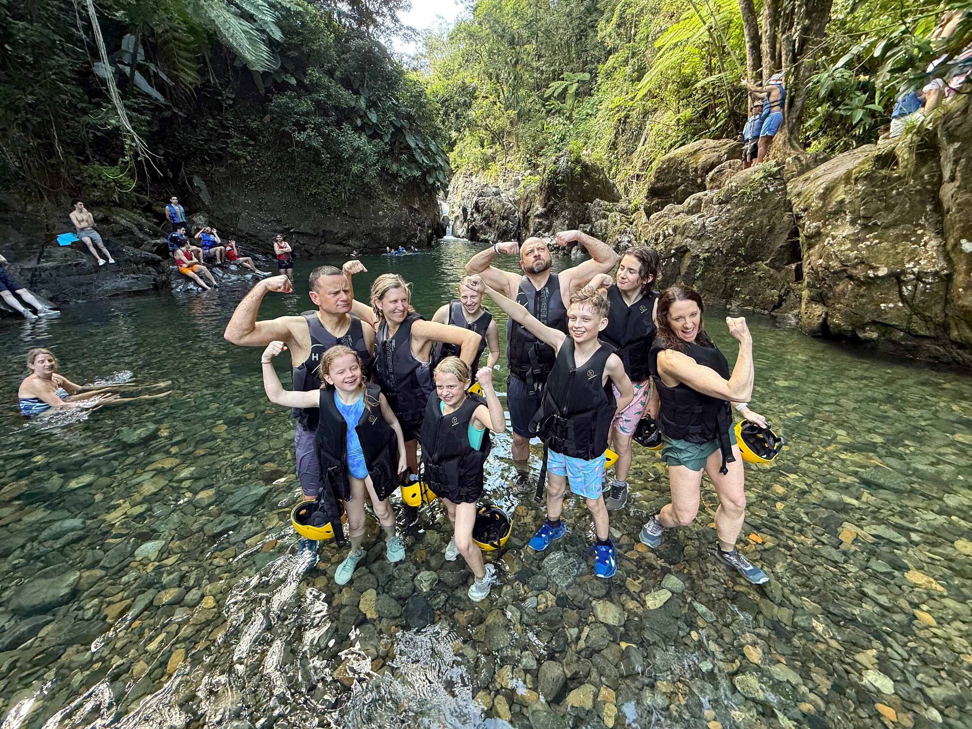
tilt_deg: -17.3
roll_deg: -0.3
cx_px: 486
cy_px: 364
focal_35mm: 14
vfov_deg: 85.7
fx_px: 393
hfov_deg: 102.1
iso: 100
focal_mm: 2.22
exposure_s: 1/99
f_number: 2.2
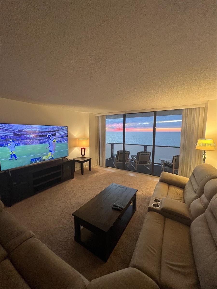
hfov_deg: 89.9
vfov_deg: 106.2
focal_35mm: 13
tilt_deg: -5.9
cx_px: 108
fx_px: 109
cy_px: 144
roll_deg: +0.1
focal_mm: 1.57
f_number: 1.8
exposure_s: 1/60
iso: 320
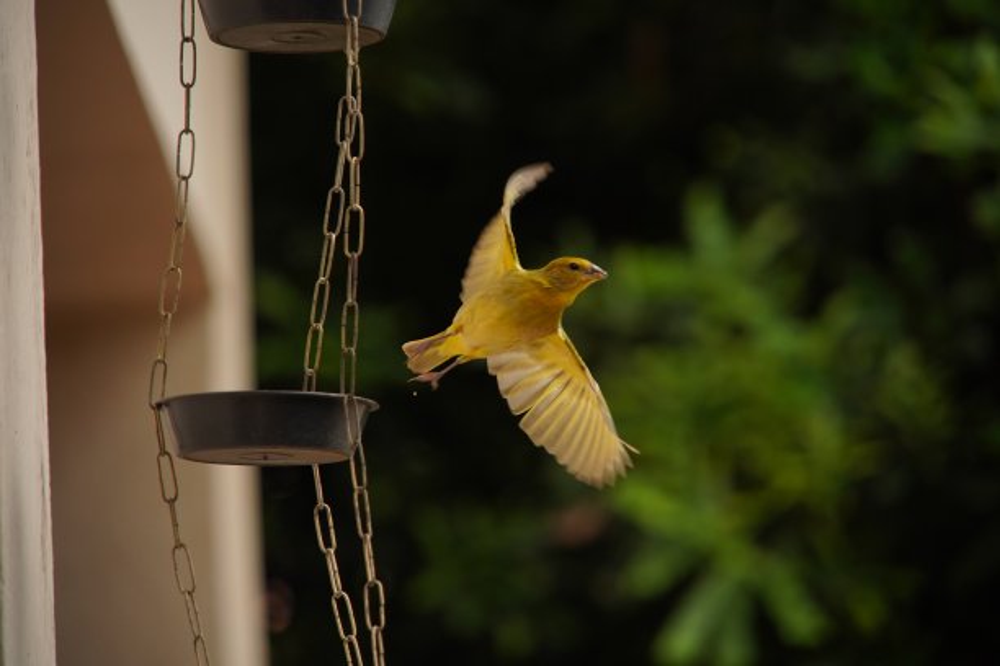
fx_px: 6666
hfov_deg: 8.6
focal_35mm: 240
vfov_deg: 5.7
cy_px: 333
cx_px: 500
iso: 1000
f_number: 6.3
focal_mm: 240
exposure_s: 1/1000
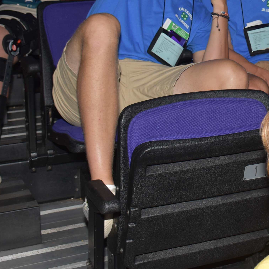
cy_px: 4
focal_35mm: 83
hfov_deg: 20.1
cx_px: 285
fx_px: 730
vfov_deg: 20.3
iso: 200
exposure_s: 1/60
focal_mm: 22
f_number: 5
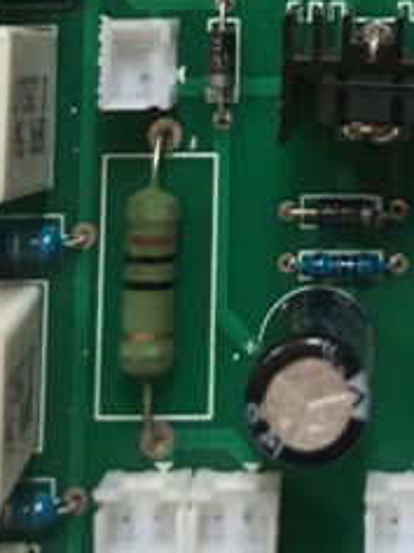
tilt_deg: -79.6
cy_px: -366
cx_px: 454
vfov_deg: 14.2
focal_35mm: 126
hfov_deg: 11.6
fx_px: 2009
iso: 32
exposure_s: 1/33
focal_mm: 4.15
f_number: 2.2
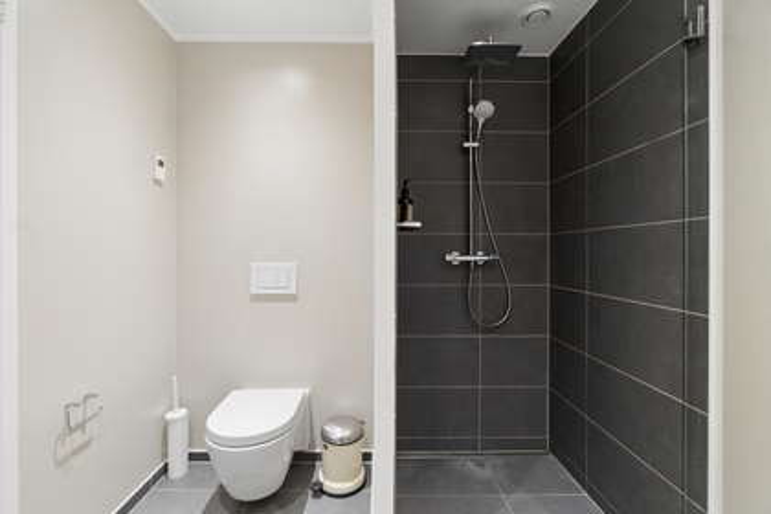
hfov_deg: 100.4
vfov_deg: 77.3
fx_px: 321
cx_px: 386
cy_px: 257
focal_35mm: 15
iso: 500
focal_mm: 10
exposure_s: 1/6
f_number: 8
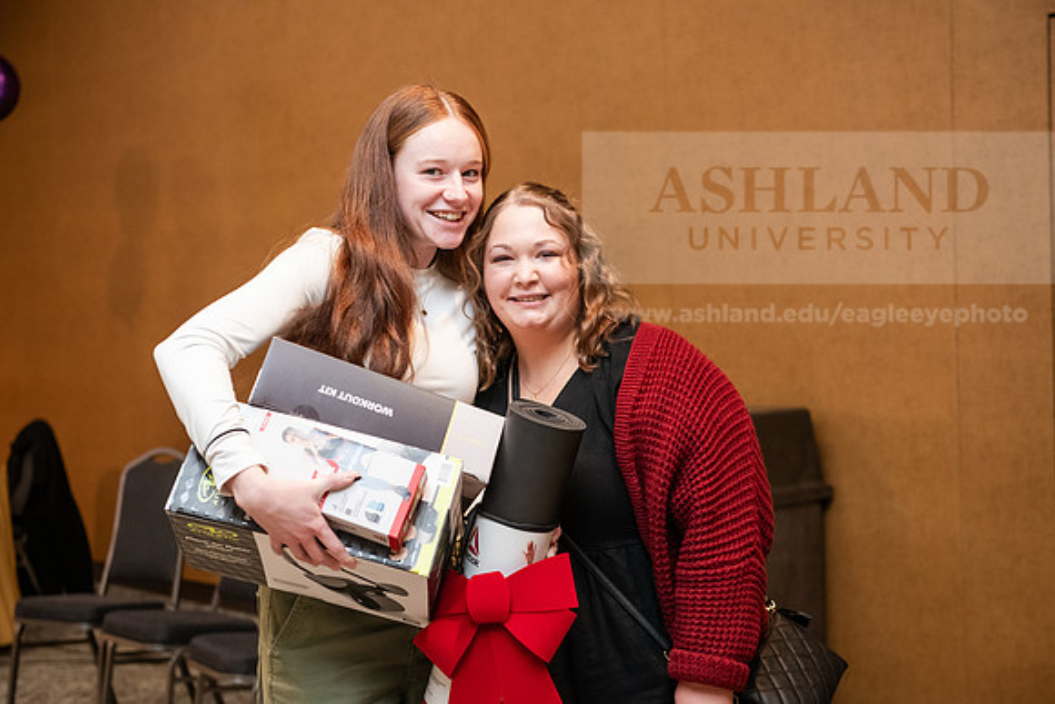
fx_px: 1817
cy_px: 352
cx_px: 528
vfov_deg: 21.9
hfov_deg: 32.4
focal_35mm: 62
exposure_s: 1/160
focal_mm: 62
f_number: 4
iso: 2500
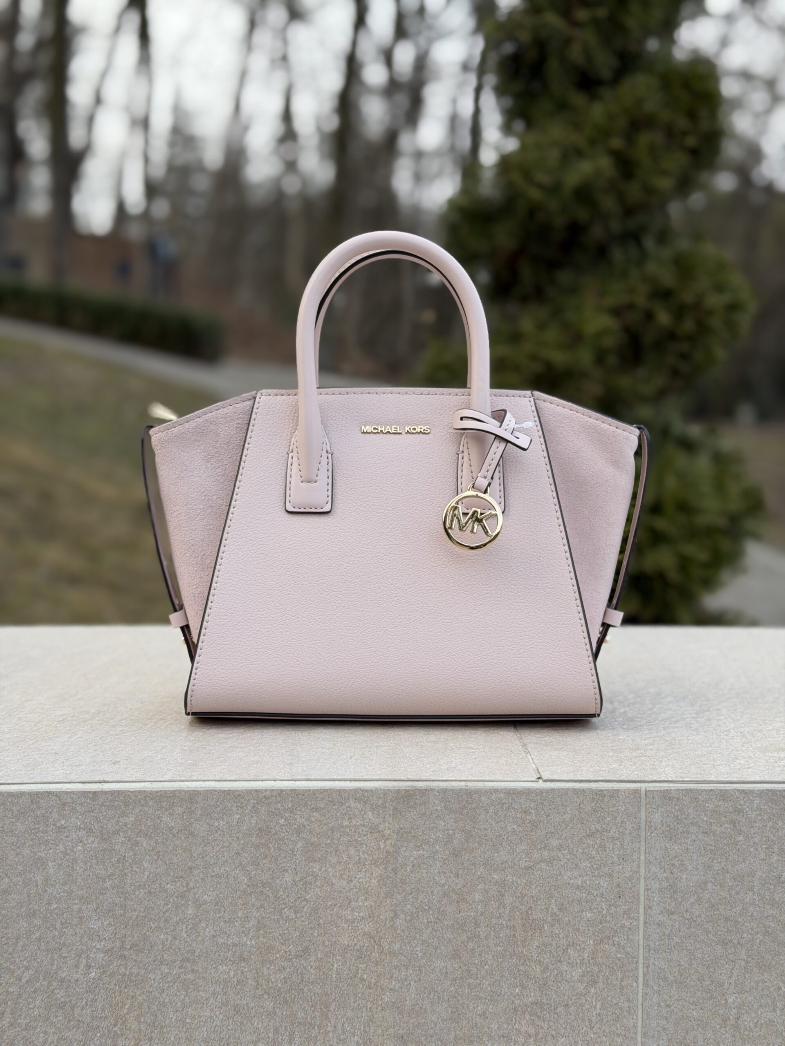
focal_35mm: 48
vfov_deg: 39.7
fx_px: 1451
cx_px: 392
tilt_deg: -7.0
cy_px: 523
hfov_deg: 30.3
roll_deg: -1.2
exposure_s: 1/611
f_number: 1.78
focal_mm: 6.76
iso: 64
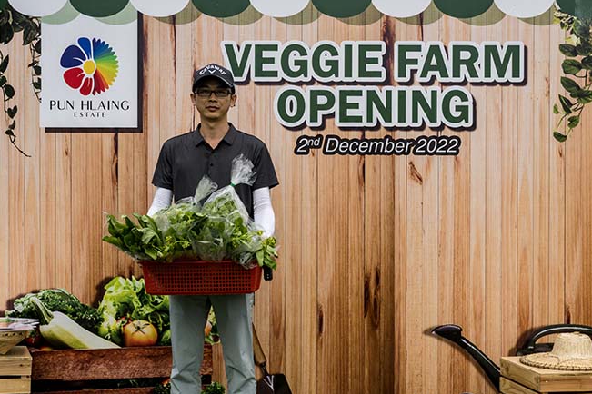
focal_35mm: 59
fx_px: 970
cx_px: 327
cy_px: 215
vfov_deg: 23.0
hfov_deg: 33.9
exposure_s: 1/250
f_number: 6.3
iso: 160
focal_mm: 40
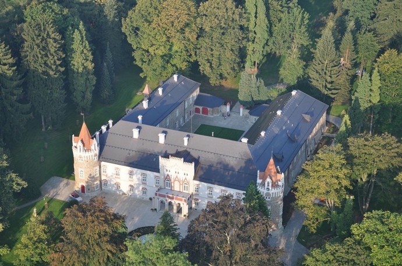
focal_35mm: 78
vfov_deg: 17.4
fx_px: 869
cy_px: 133
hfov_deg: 26.0
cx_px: 201
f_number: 7.1
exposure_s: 1/200
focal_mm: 52
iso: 200
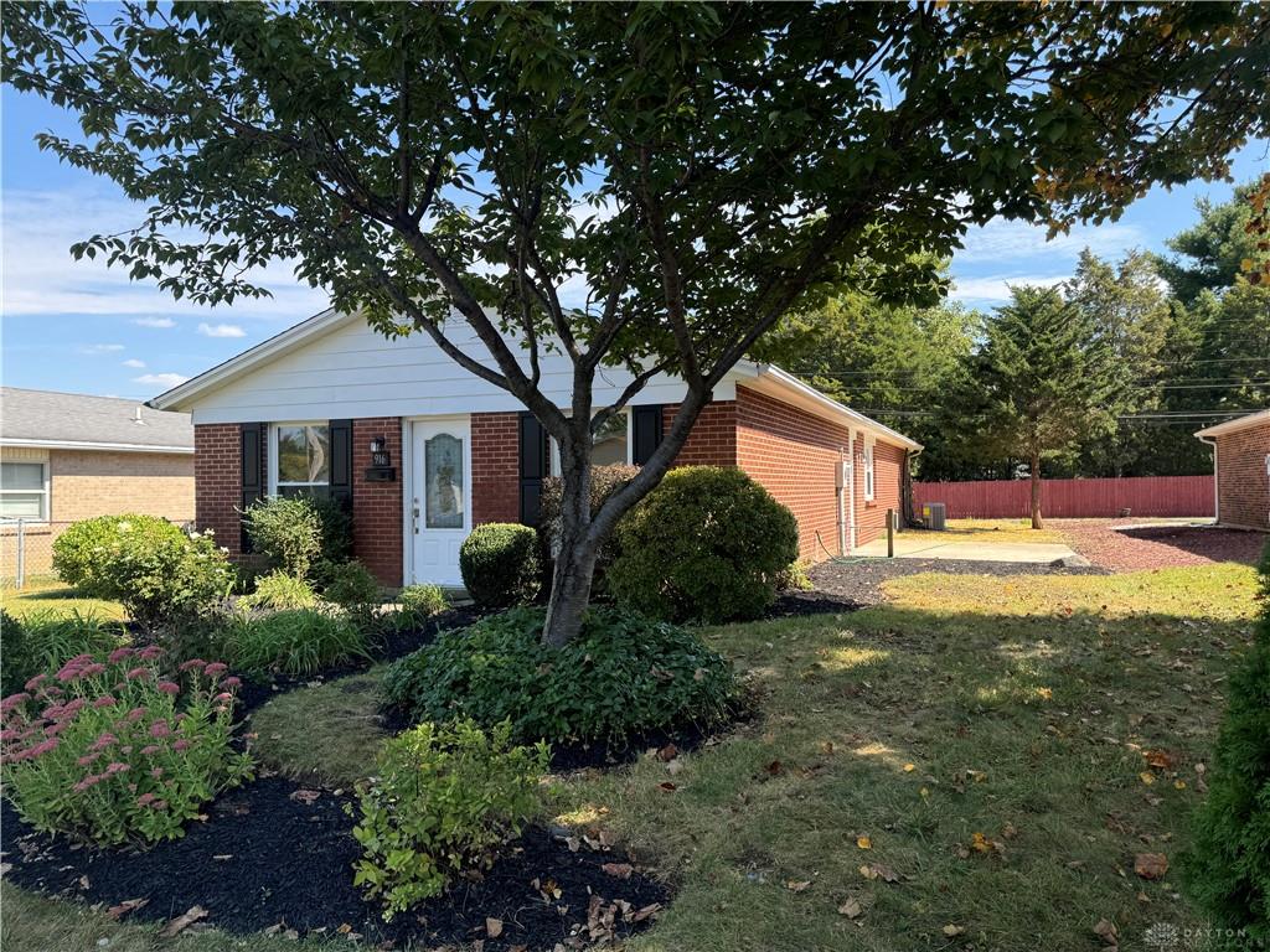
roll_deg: +0.8
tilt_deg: -0.2
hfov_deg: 71.6
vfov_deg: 56.8
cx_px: 635
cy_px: 476
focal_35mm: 24
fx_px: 881
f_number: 1.78
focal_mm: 6.76
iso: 80
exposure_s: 1/1112
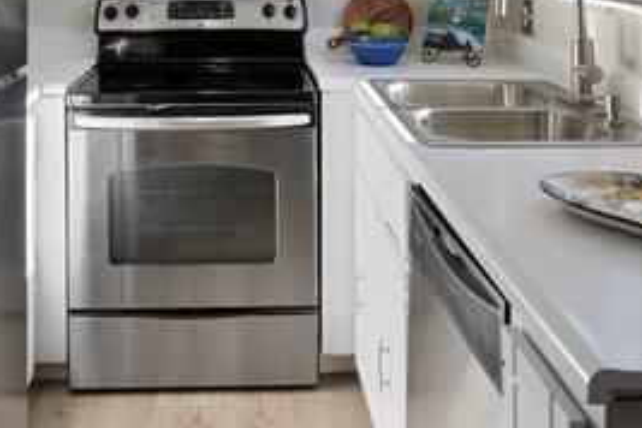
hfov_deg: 40.9
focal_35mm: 48
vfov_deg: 25.7
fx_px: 856
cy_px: -58
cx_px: 255
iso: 320
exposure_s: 1/60
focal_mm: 20
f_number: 11
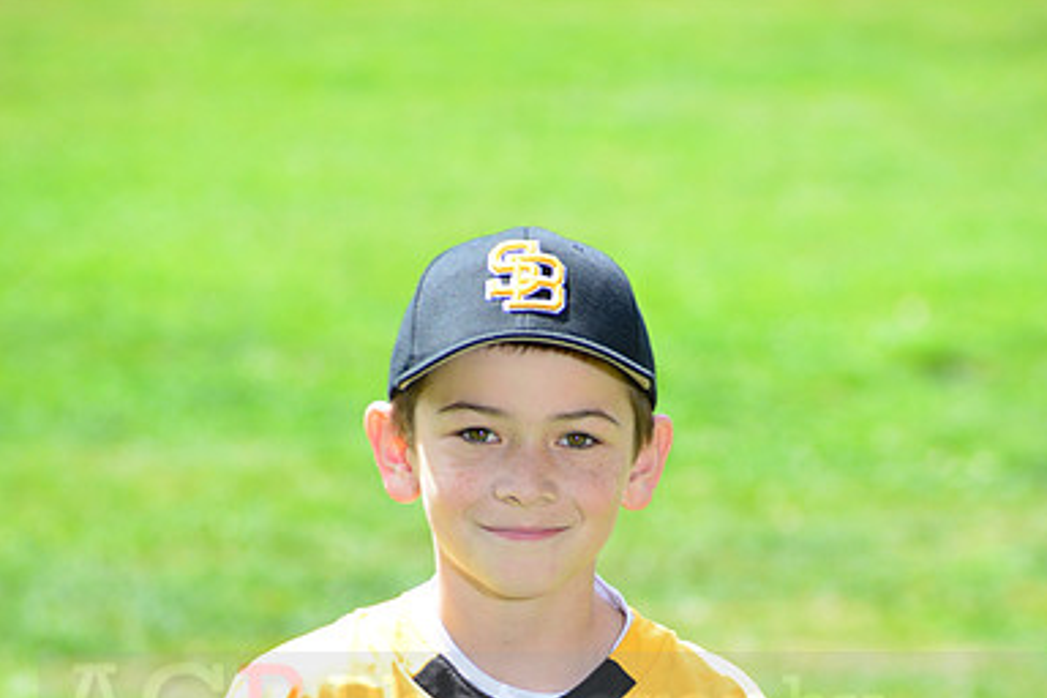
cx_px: 525
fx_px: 8782
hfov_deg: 6.8
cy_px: 690
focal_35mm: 302
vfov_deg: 4.5
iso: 200
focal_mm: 200
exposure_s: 1/200
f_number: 8
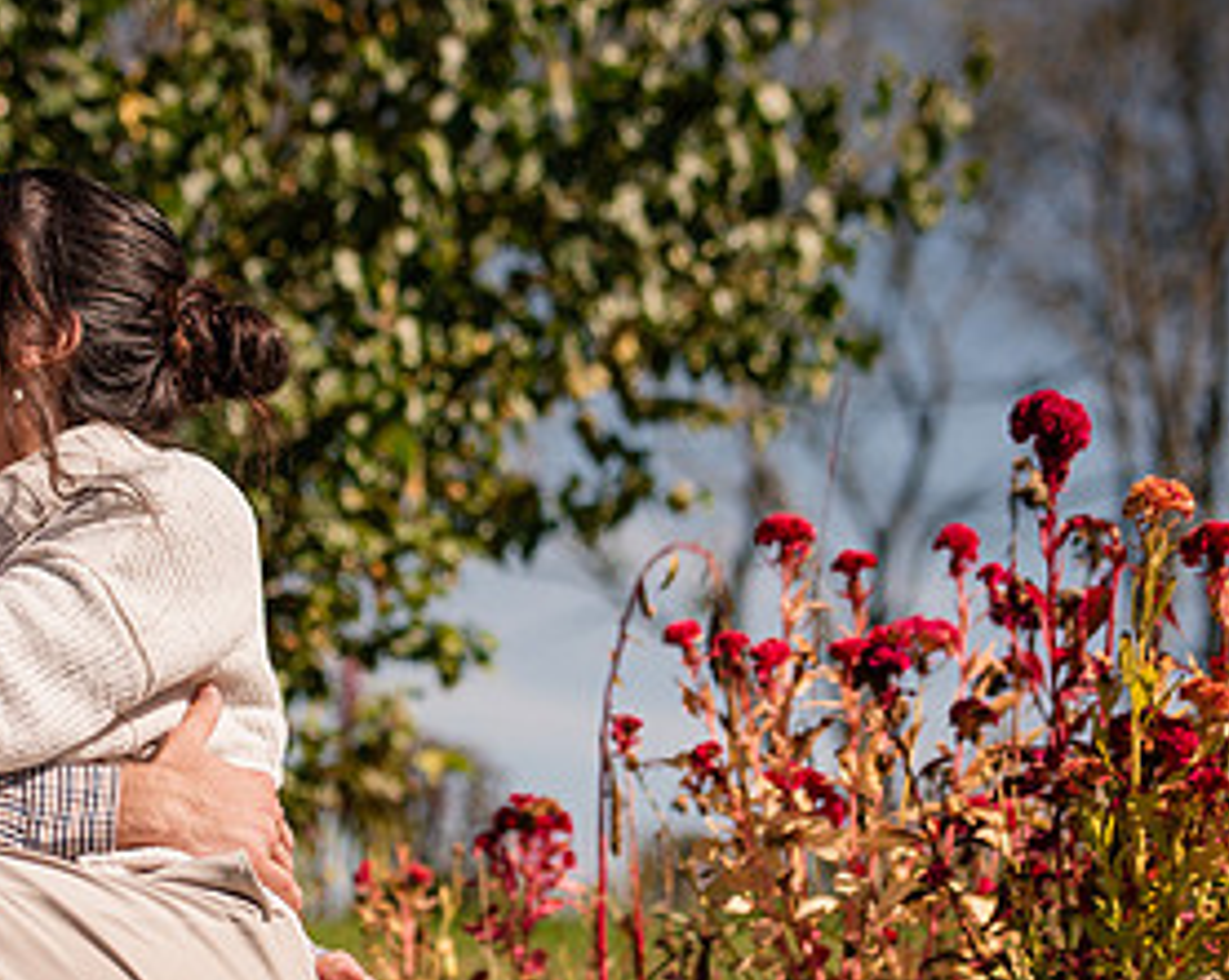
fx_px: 5123
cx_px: 421
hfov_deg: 13.7
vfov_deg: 10.9
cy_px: 601
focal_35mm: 141
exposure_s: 1/4000
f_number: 3.2
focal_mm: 70
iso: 100
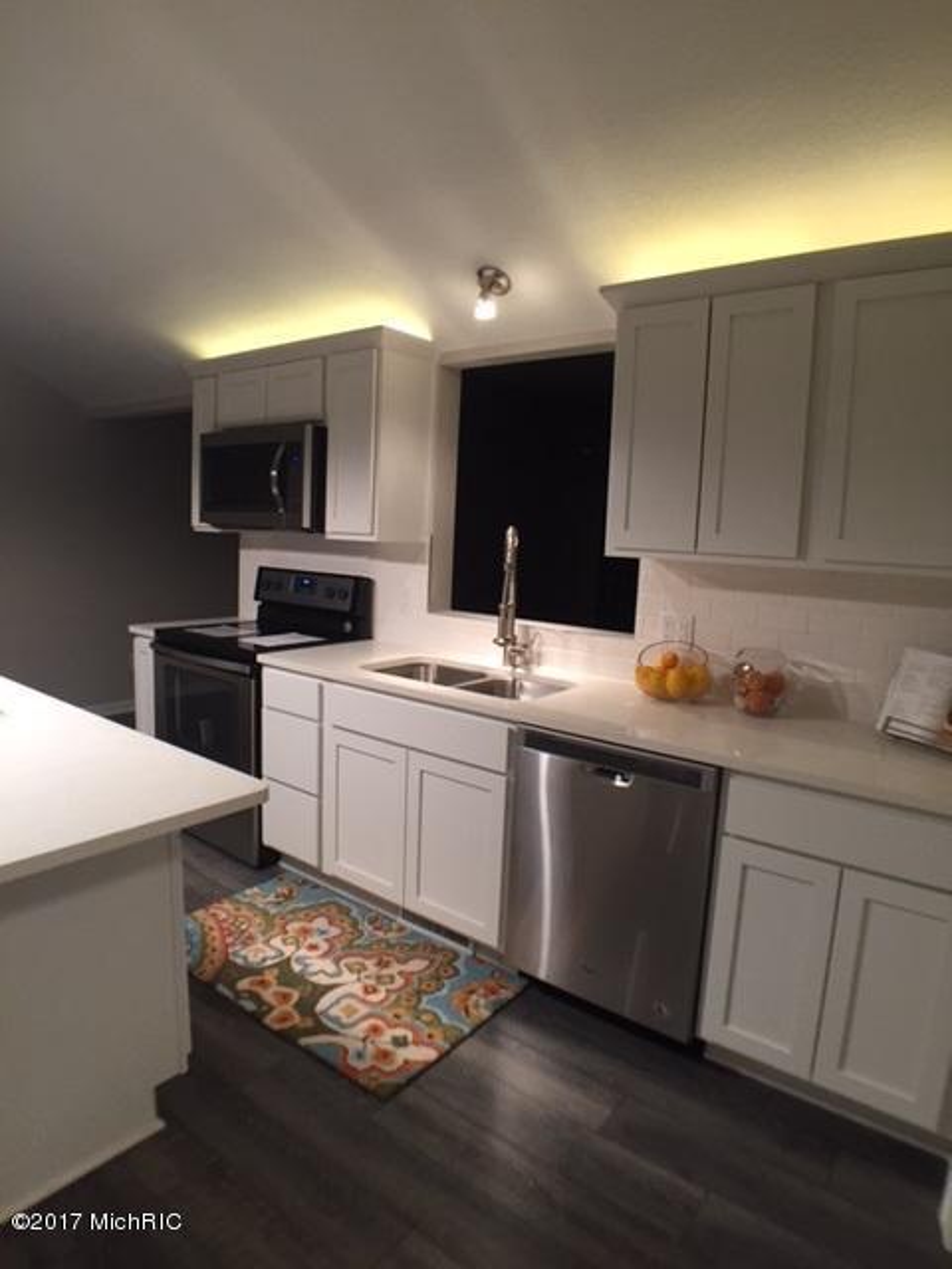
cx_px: 476
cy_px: 634
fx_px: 1063
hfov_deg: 48.2
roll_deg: -2.7
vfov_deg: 61.7
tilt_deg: -7.6
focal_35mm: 29
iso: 100
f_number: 2.2
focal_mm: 4.15
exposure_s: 1/30
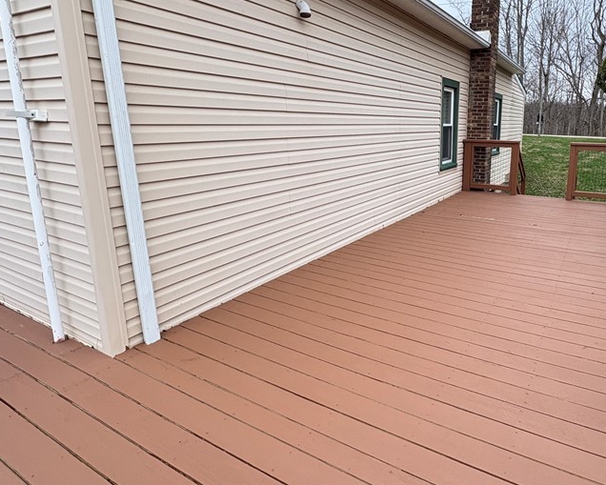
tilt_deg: -10.2
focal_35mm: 22
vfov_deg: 62.6
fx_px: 395
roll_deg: +0.2
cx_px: 404
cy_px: 194
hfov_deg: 72.8
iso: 40
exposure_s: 1/388
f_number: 2.2
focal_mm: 2.22
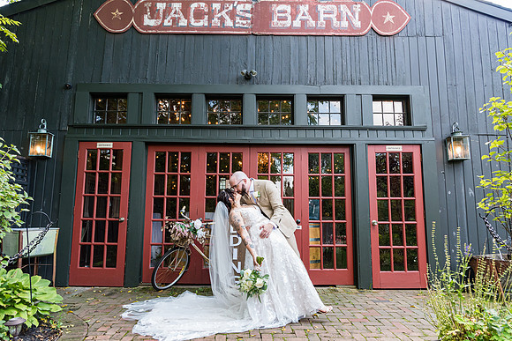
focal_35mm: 24
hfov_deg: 73.7
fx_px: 341
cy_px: 170
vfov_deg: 53.2
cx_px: 256
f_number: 8
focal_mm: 24
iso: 1250
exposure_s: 1/100
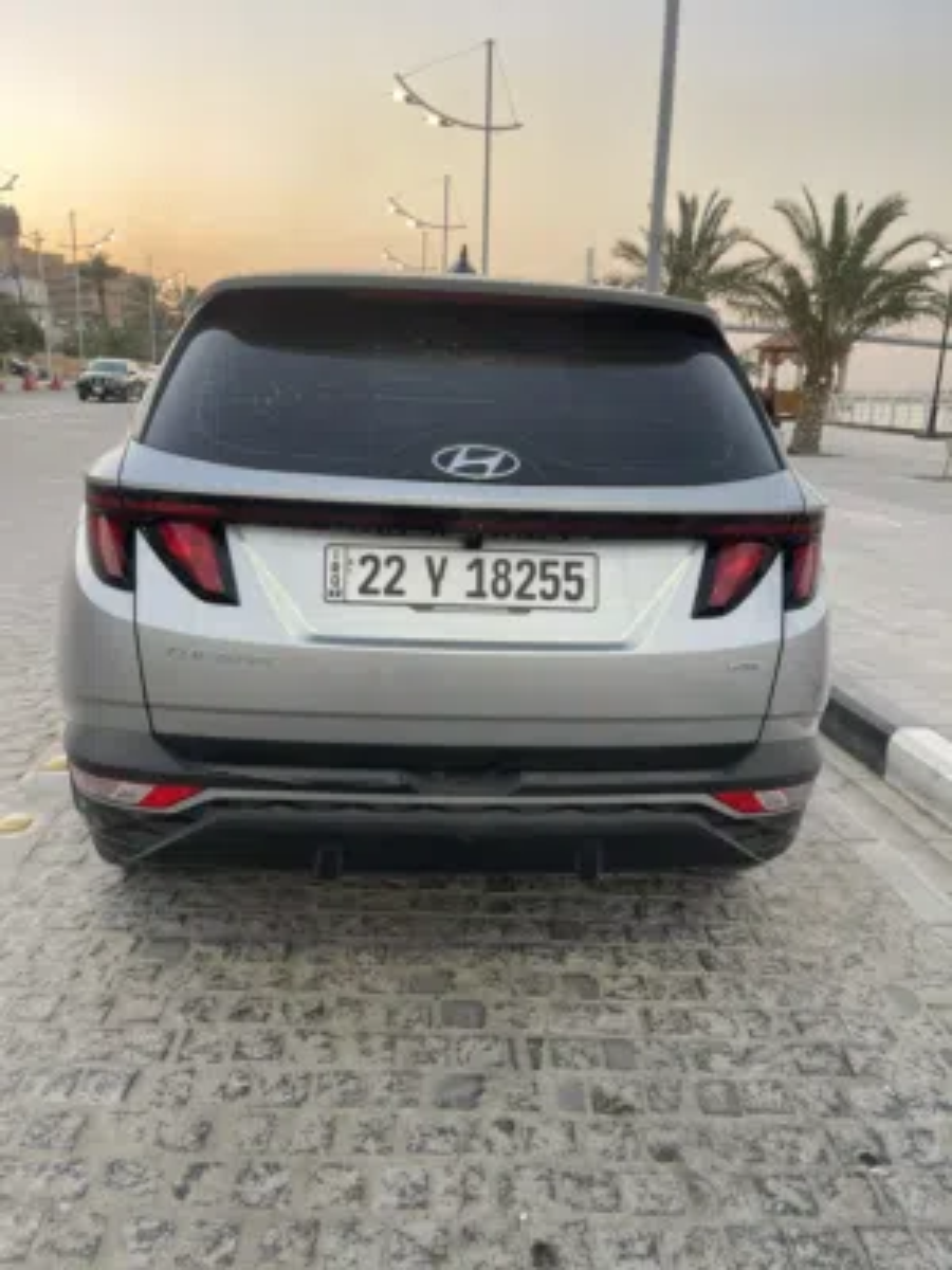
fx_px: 917
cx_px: 476
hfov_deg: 54.9
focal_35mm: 25
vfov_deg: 69.4
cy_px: 635
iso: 100
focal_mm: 5.1
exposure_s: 1/121
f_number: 1.6
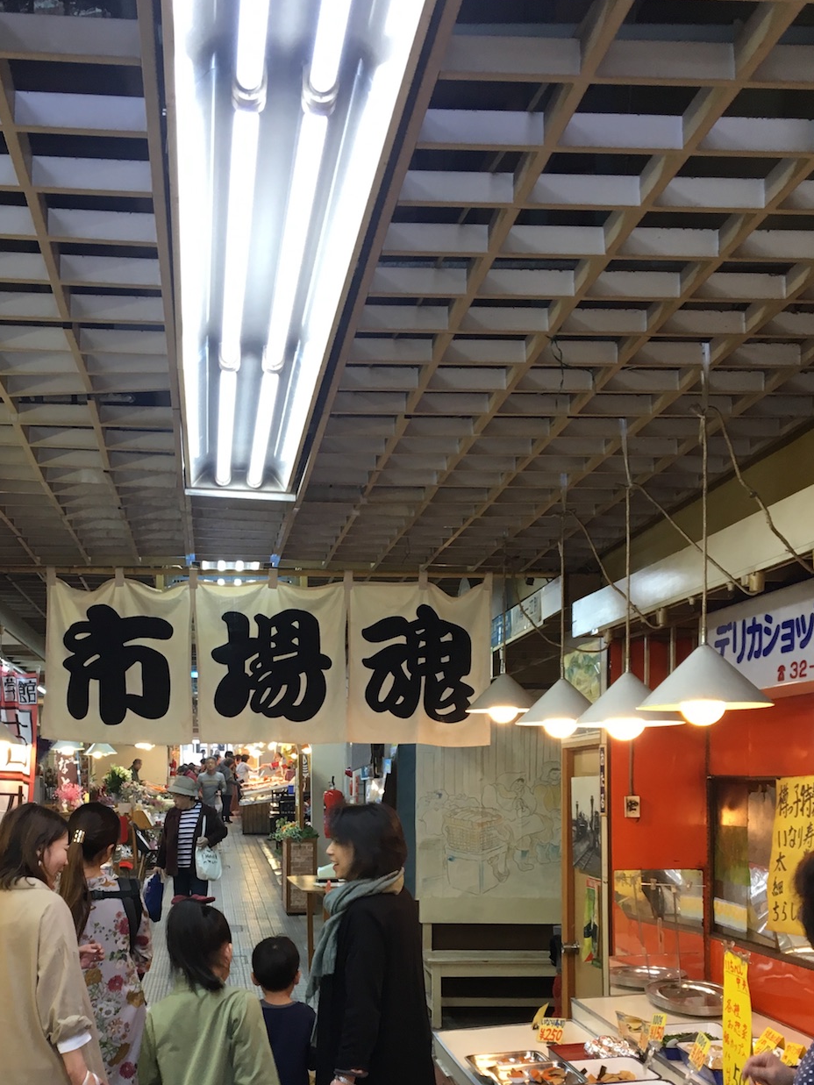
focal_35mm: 45
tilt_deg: +0.0
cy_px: 804
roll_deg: -0.6
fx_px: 1411
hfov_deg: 32.1
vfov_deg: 40.9
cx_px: 316
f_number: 2.2
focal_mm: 4.15
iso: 50
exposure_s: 1/30
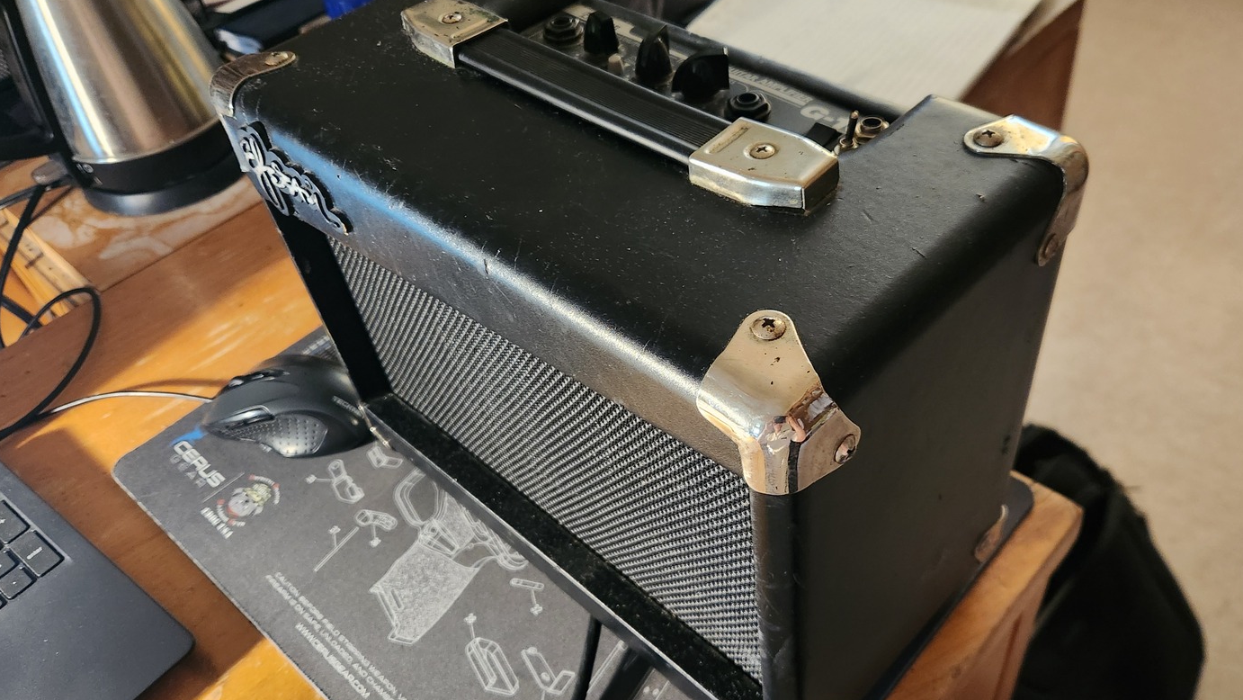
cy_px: 369
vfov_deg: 40.2
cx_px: 672
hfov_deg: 66.0
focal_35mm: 29
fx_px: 956
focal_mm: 5.4
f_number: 1.8
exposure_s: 1/30
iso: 640
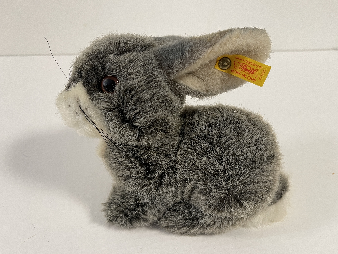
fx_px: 244
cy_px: 127
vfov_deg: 54.9
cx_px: 169
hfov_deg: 69.4
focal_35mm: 25
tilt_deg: -32.6
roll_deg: -3.2
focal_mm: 5.1
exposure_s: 1/60
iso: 125
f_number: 1.6
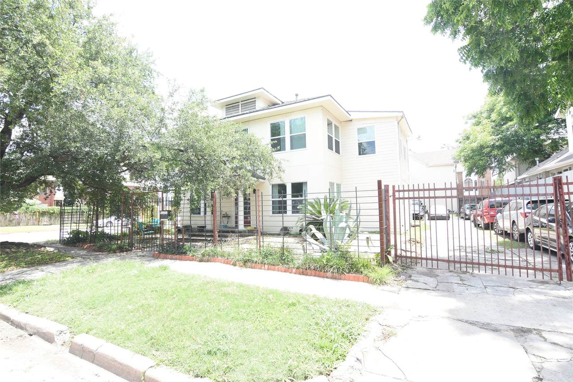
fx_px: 263
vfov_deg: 72.0
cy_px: 191
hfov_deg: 95.0
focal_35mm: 16
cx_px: 286
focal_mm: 11
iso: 160
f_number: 7.1
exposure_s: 1/60
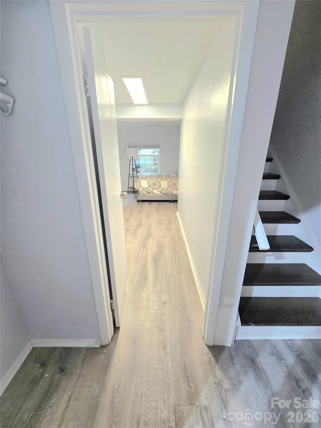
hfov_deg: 89.9
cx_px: 160
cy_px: 214
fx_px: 161
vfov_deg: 106.2
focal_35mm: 13
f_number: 2.2
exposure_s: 1/60.2
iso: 160
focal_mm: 2.2
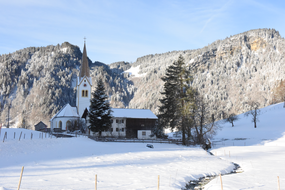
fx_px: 356
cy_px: 95
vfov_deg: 29.9
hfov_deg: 43.6
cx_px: 142
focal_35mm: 45
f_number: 20
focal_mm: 45
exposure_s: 1/1000
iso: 8000
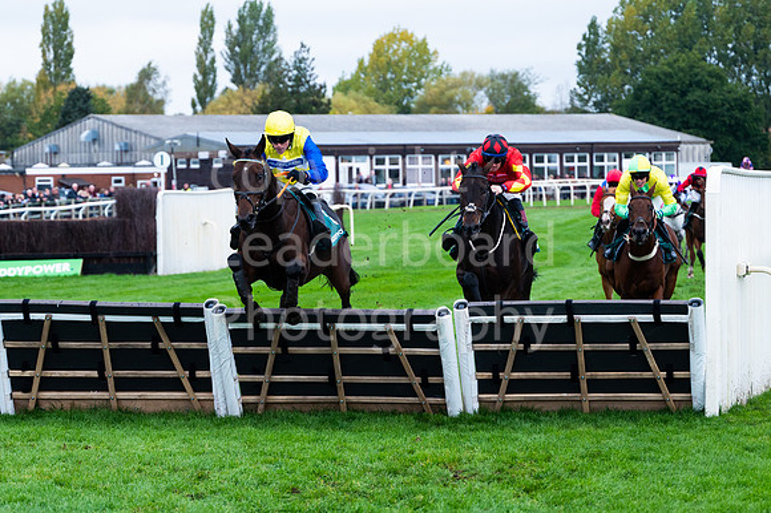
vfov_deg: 10.7
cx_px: 340
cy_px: 225
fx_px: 2748
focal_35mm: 128
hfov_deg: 16.0
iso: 1000
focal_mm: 104
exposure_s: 1/1000
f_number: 4
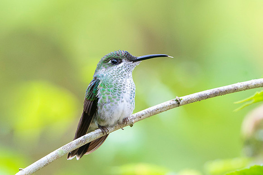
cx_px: 120
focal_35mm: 1035
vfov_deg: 1.3
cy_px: 65
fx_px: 7553
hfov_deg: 2.0
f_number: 8
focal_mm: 500
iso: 2000
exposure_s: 1/50
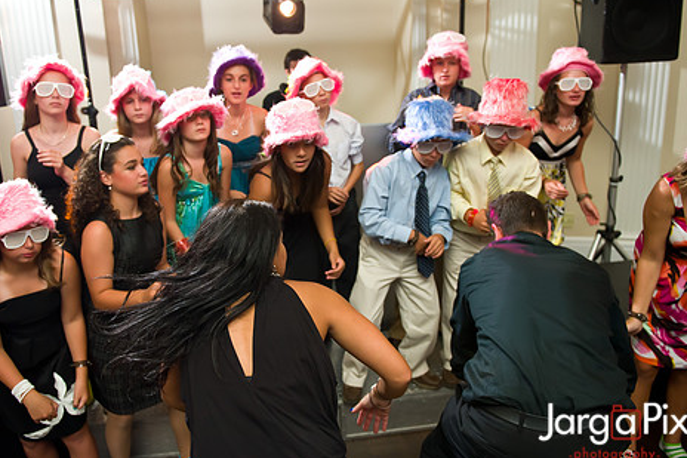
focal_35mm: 30
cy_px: 196
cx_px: 311
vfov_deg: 43.5
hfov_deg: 61.8
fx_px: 572
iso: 1600
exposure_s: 1/125
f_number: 3.2
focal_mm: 24
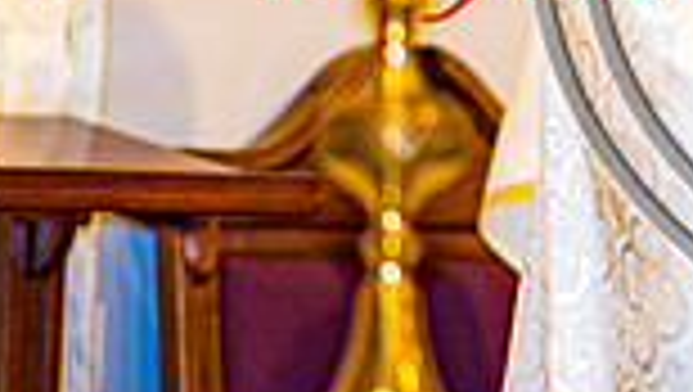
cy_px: -67
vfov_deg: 2.4
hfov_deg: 4.2
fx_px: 9418
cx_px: 1012
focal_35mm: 512
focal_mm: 105
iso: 100
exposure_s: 1/100
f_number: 1.4
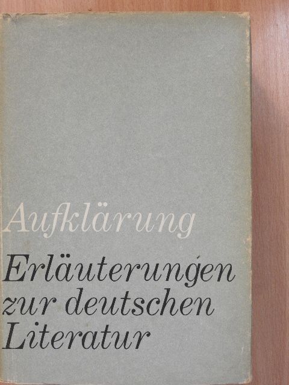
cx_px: 144
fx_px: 501
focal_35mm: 45
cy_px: 192
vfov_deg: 42.1
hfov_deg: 32.2
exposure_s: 1/15
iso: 400
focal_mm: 8.1
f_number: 4
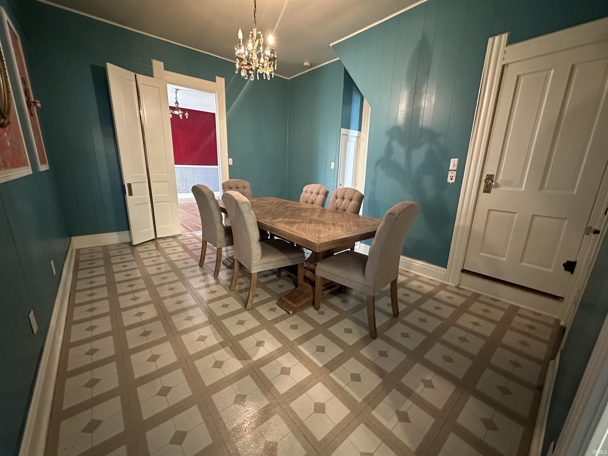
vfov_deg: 85.7
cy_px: 228
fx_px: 246
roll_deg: -1.1
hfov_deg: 102.1
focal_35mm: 14
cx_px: 304
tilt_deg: -13.9
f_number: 2.2
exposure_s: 1/40
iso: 1000
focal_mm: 2.22
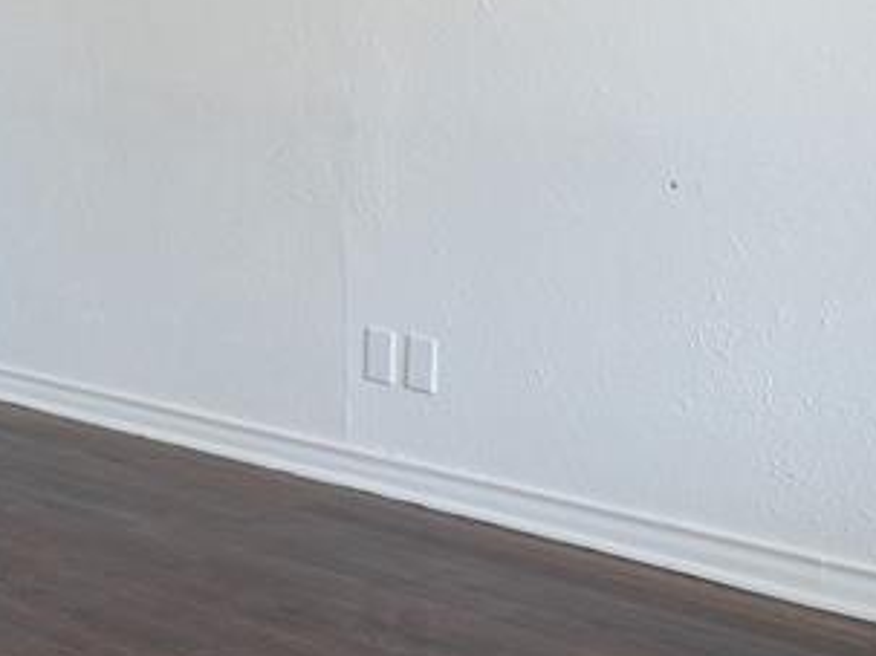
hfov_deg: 21.7
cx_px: -358
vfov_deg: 18.5
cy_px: 39
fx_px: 1973
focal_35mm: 78
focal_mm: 24
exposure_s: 1/125
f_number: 2.8
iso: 800
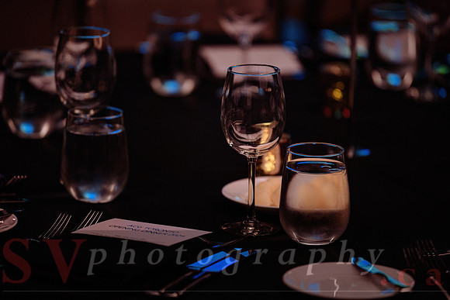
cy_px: 150
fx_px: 2534
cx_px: 225
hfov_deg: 10.1
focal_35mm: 203
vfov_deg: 6.8
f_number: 3.2
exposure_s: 1/160
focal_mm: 200
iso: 1600
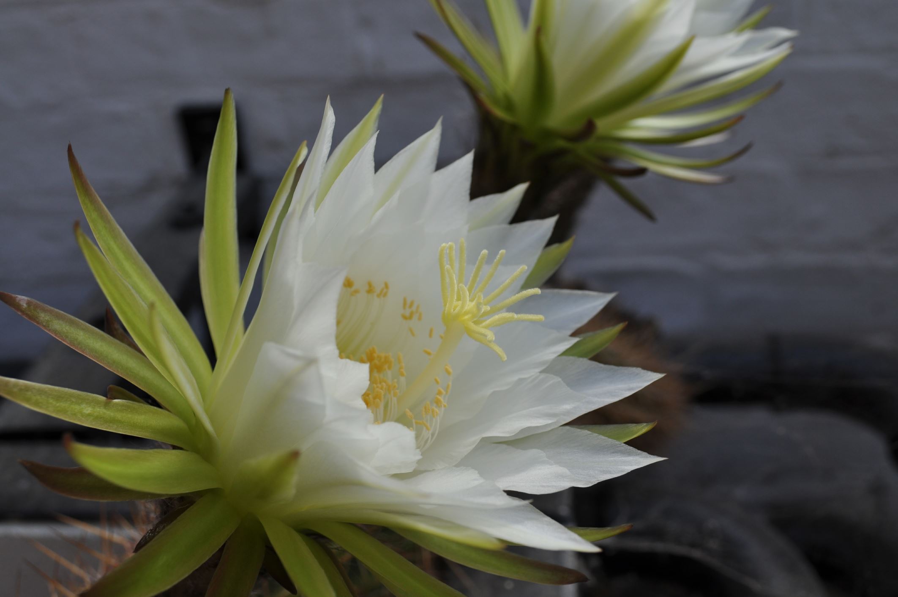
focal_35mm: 39
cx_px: 449
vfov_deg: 34.1
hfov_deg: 49.6
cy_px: 298
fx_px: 972
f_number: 8
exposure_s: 1/250
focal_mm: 26
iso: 200
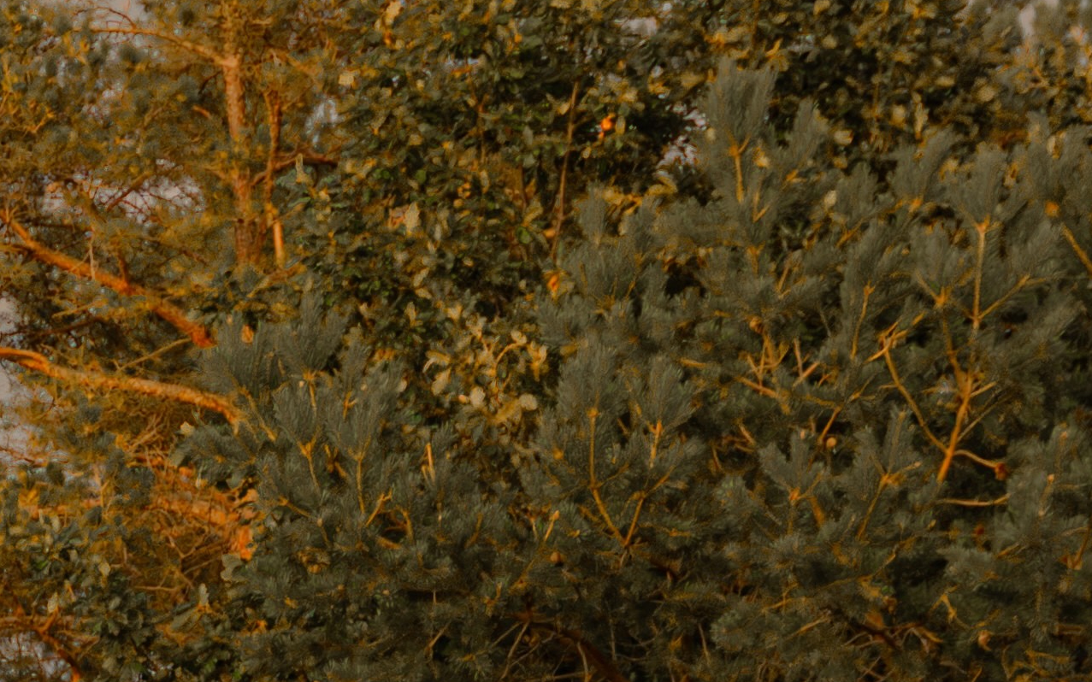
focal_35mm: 236
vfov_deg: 5.5
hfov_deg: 8.6
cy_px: 1361
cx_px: -877
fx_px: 7010
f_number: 3.2
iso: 250
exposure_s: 1/15
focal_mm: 42.1
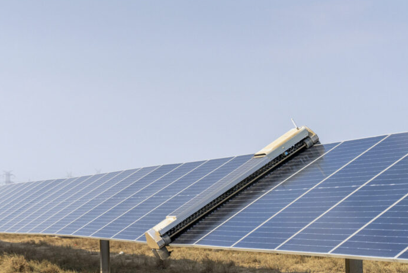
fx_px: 1179
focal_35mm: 104
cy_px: 137
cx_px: 165
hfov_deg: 19.6
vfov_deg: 13.2
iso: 400
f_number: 5
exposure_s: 1/8000
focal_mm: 70
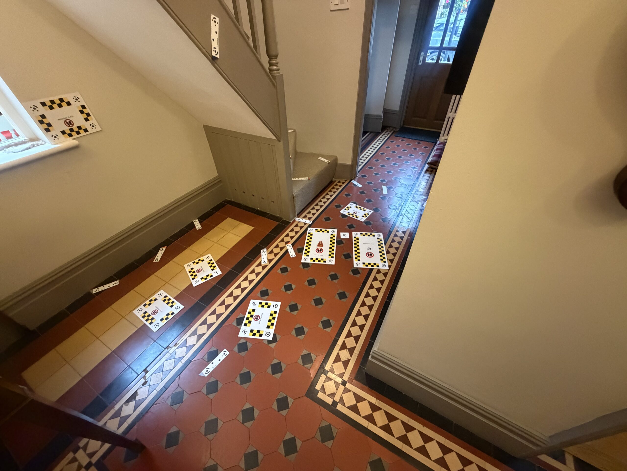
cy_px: 236
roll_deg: +1.4
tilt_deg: -41.8
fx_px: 254
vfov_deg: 85.7
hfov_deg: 102.1
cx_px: 314
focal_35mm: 14
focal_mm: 2.22
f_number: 2.2
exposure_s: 1/50
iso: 1000
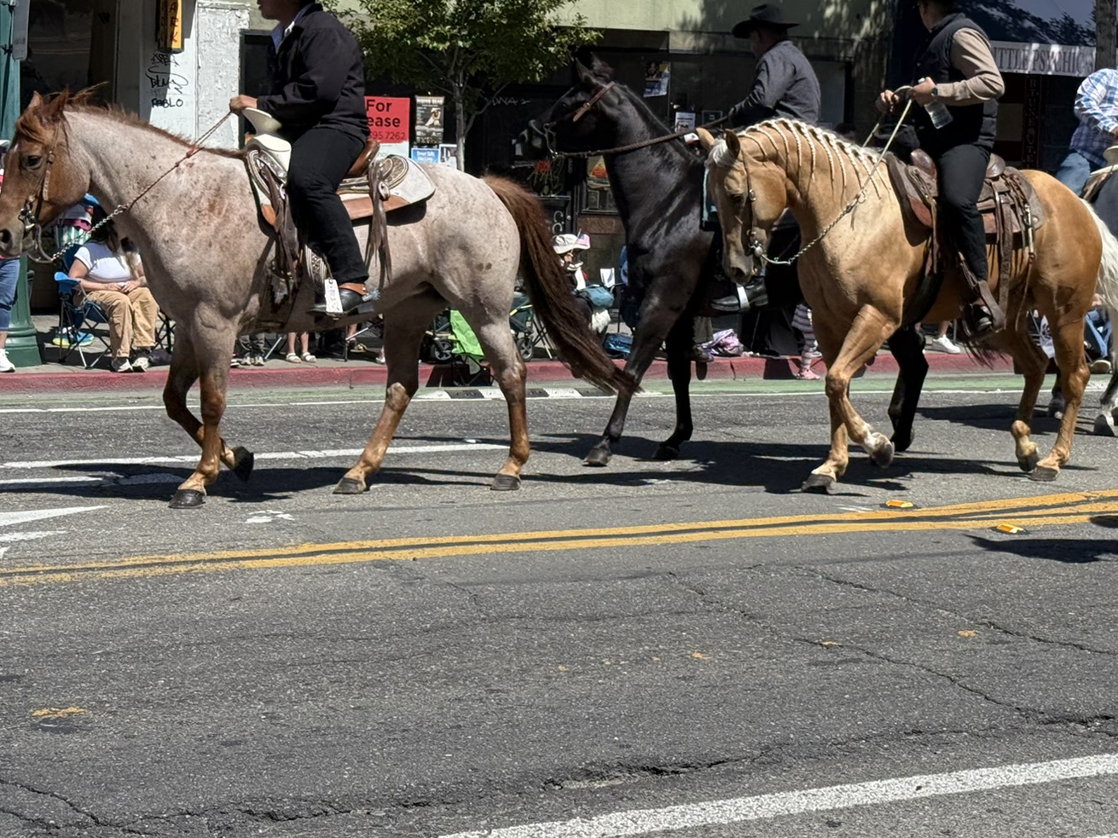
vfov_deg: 19.6
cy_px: 297
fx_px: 2422
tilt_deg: -4.5
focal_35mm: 75
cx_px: 651
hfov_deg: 26.0
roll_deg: -1.6
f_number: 1.78
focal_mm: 6.76
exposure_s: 1/4878
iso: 80
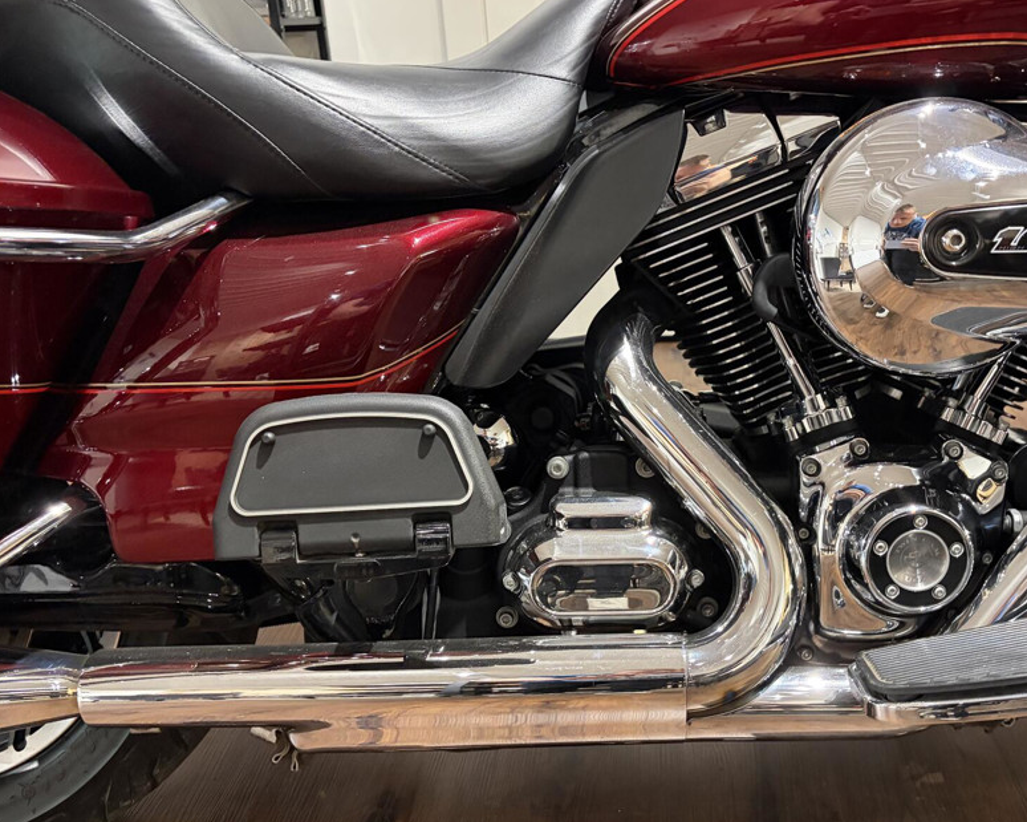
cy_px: 455
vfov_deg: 42.2
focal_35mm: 35
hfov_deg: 51.2
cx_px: 615
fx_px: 1064
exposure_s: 1/30
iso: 500
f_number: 1.6
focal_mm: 5.96
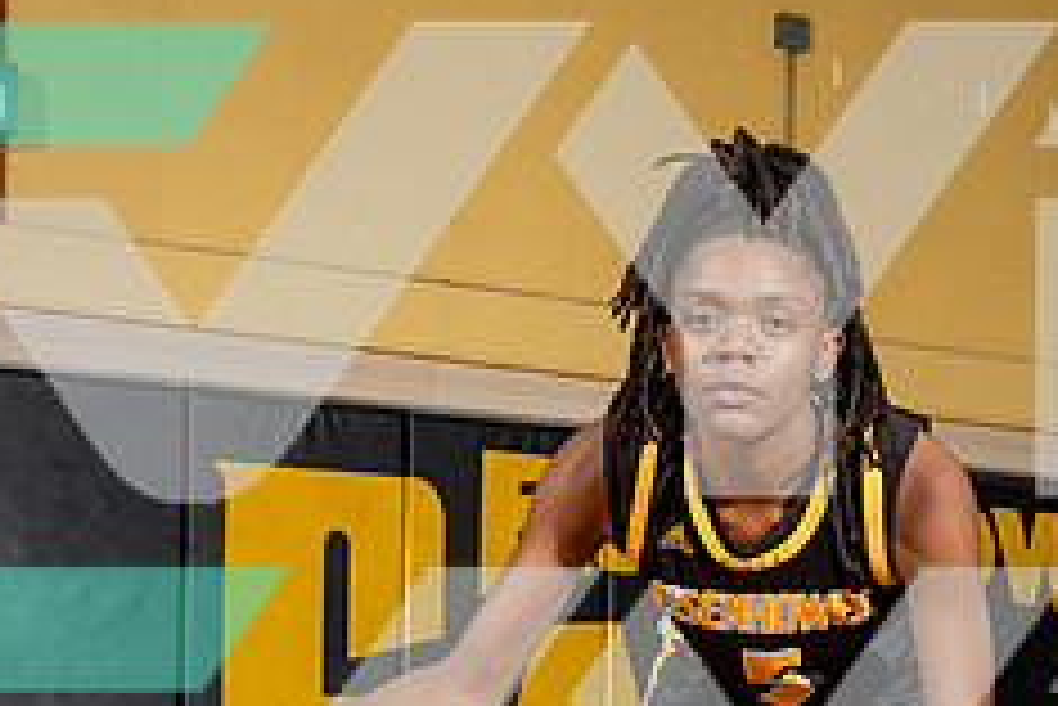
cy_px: 807
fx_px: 2617
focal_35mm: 89
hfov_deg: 22.3
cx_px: 963
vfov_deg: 14.9
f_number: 8
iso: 800
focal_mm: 36
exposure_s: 1/250
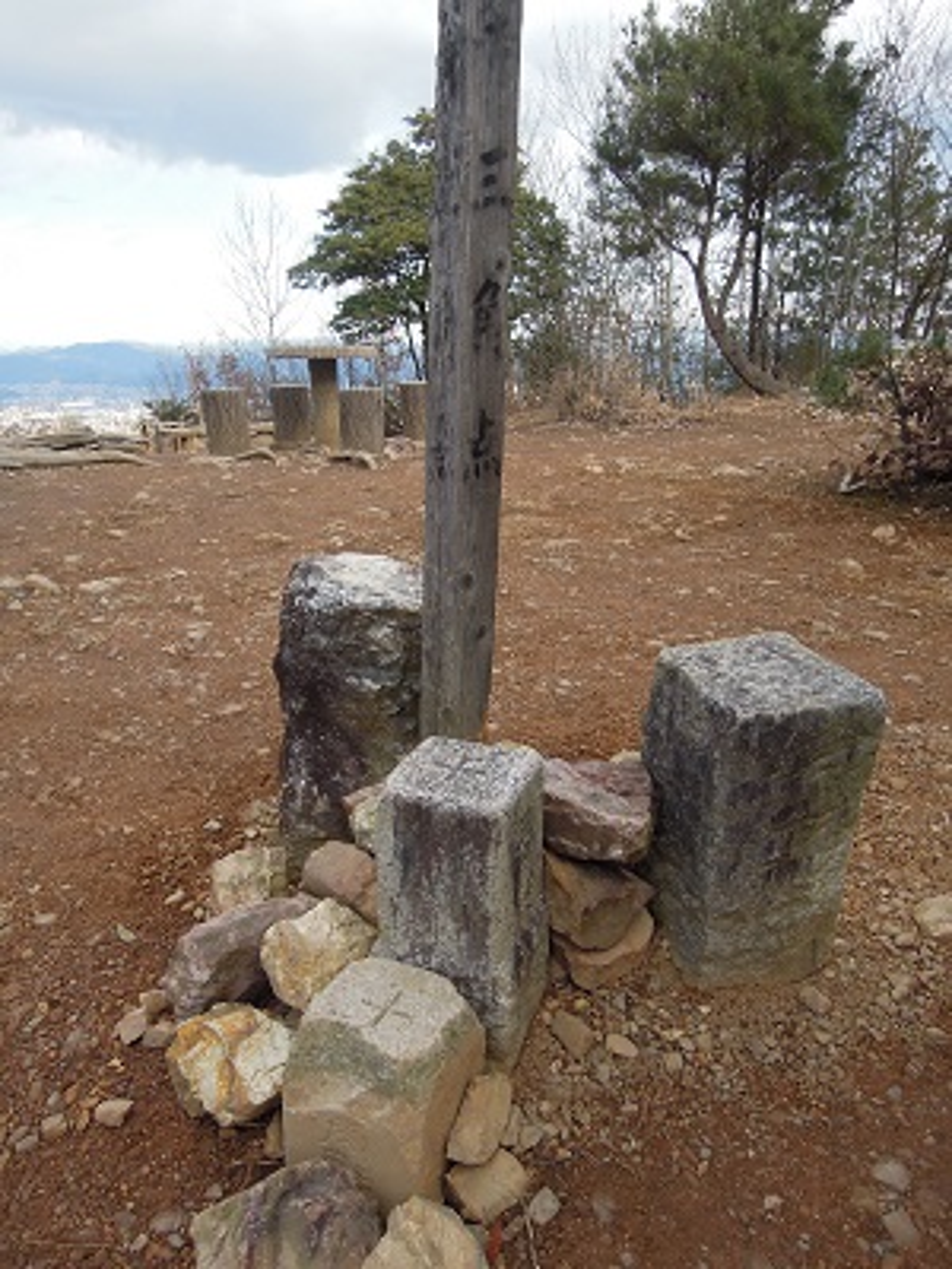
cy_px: 634
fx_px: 880
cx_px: 476
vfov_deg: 71.6
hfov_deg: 56.8
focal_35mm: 24
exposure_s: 1/640
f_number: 2.8
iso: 160
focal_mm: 4.3
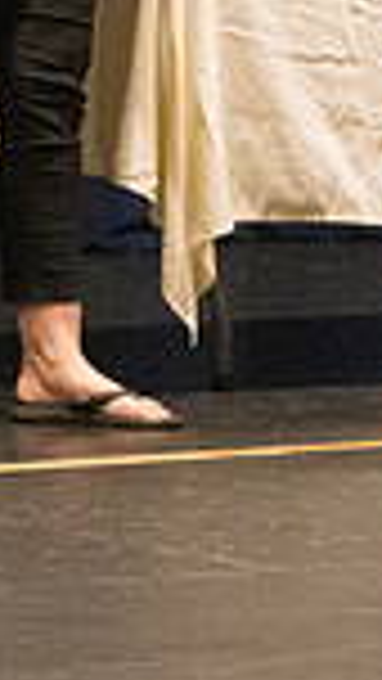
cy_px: -288
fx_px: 10978
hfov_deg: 2.0
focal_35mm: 610
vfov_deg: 3.5
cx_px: 187
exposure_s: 1/250
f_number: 4.5
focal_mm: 130
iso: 8000
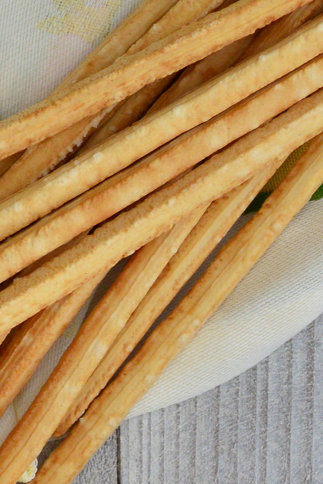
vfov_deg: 4.0
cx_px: -273
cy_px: -512
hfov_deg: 2.7
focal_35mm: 507
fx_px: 6818
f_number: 6.3
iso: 800
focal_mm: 100
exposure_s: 1/125
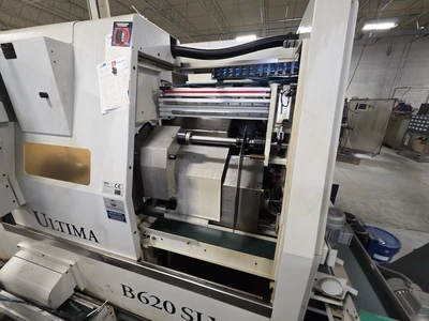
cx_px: 214
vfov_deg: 89.9
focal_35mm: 13
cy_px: 160
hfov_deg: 106.2
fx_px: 161
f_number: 1.9
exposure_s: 1/60
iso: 250
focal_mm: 2.2
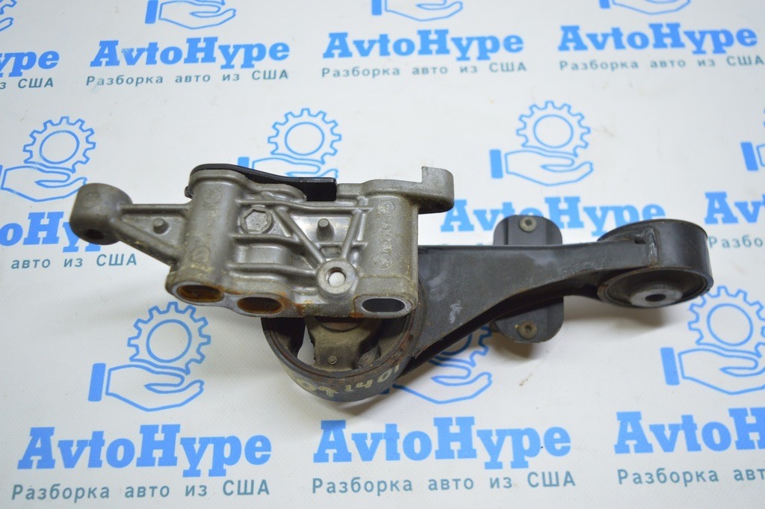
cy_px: 254
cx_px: 382
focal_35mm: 34
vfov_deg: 38.3
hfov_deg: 55.1
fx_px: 733
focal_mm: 23
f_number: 3.8
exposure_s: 1/50
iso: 400
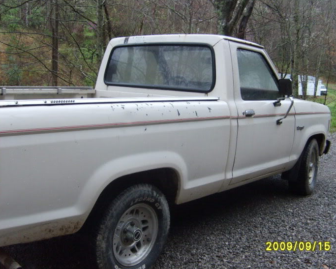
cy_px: 129
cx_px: 167
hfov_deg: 45.8
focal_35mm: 40
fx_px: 398
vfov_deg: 37.4
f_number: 2.8
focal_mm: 5.8
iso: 93
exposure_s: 1/30
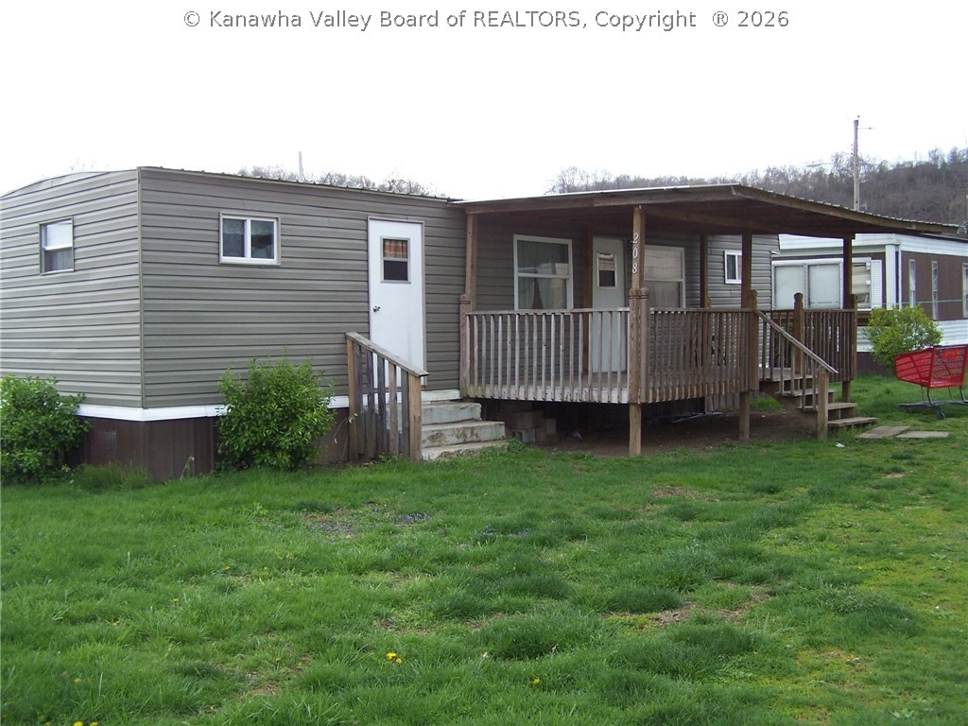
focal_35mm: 38
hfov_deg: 49.0
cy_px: 363
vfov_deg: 37.7
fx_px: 1063
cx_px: 484
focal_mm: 6.3
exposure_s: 1/350
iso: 80
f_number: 2.8
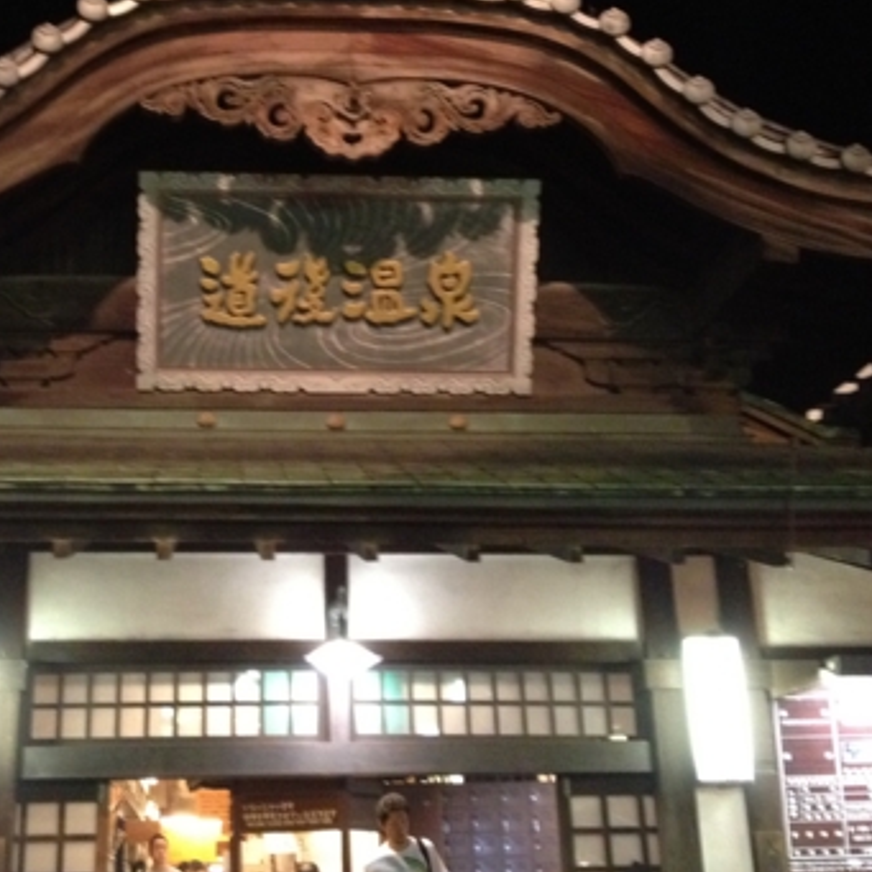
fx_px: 1653
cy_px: 263
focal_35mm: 58
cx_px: 309
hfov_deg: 29.4
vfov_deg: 29.3
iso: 500
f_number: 2.4
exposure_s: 1/15
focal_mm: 4.28
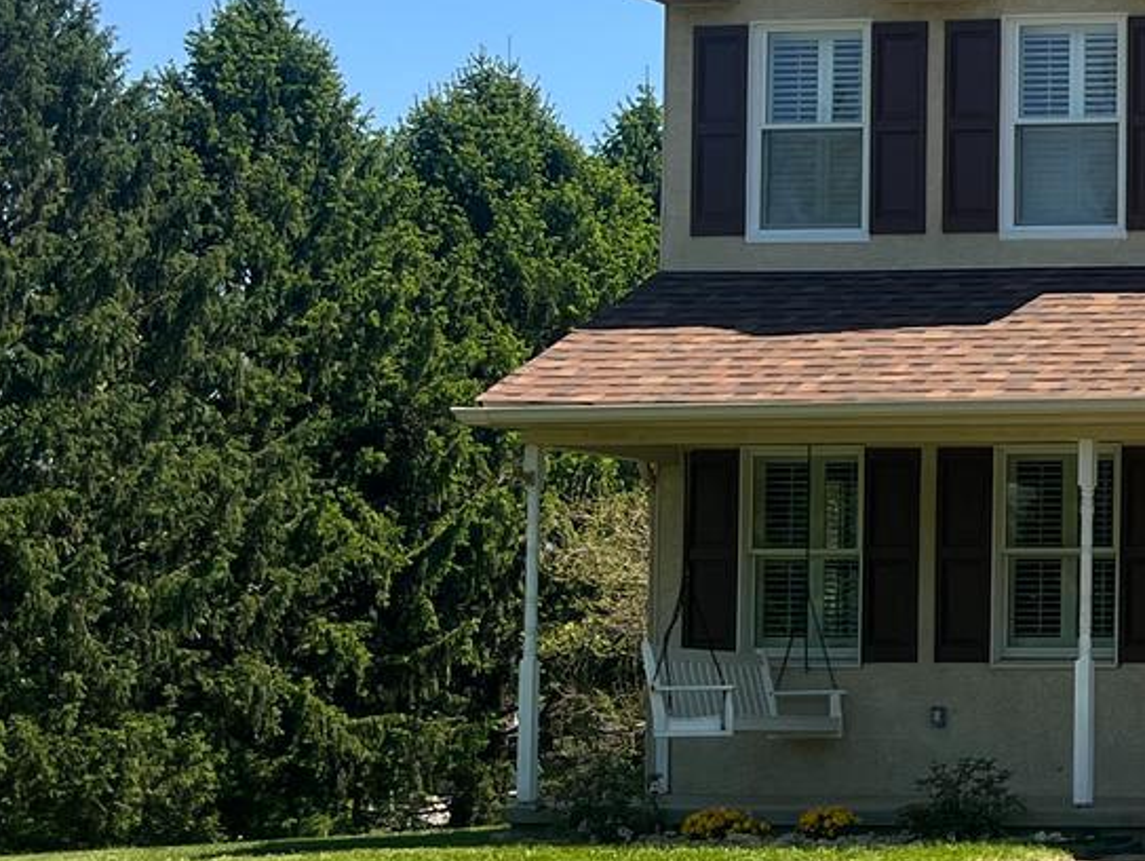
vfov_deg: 15.1
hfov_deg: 17.2
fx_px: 3244
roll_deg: +0.1
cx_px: 1904
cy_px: 528
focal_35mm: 98
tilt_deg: +2.6
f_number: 1.6
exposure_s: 1/2571
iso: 50
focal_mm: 5.1
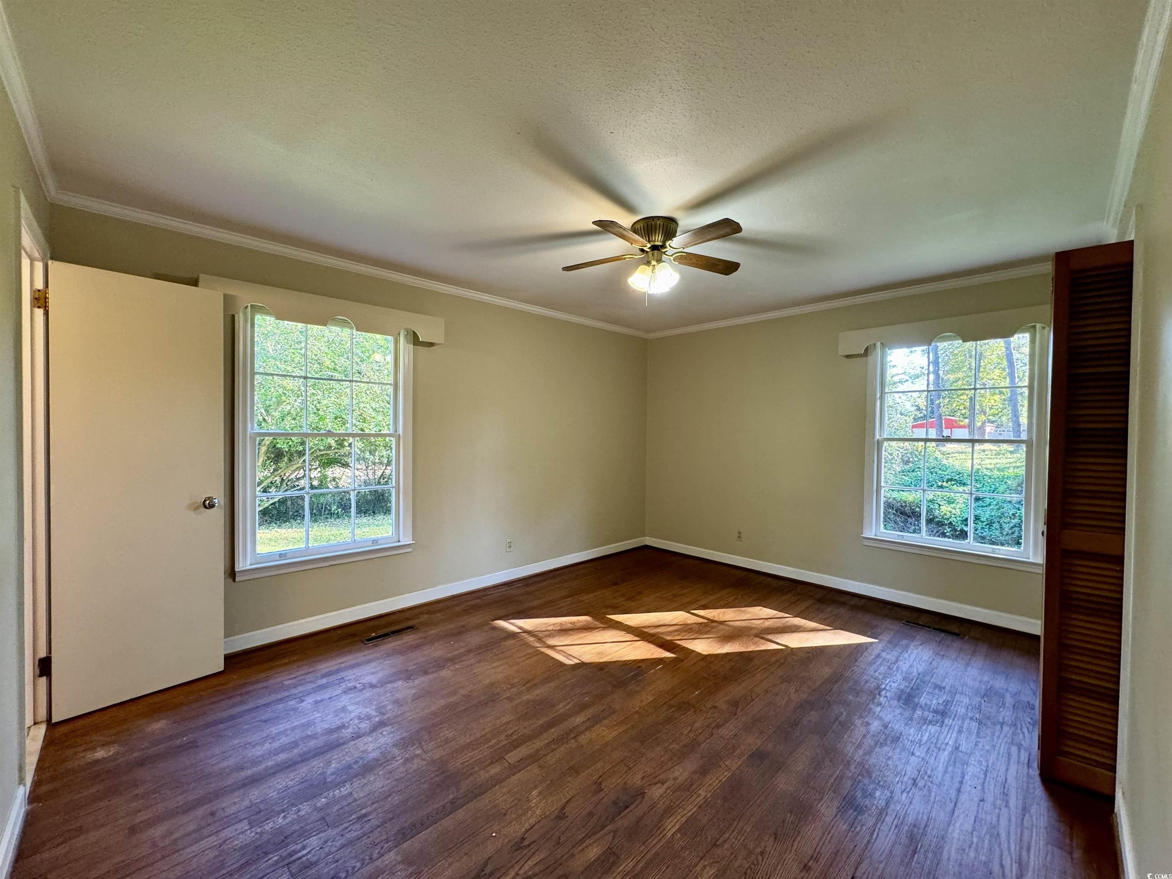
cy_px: 440
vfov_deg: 85.7
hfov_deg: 102.1
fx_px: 474
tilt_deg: -1.2
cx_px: 586
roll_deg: -0.9
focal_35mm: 14
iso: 160
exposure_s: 1/60
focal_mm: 2.22
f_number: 2.2
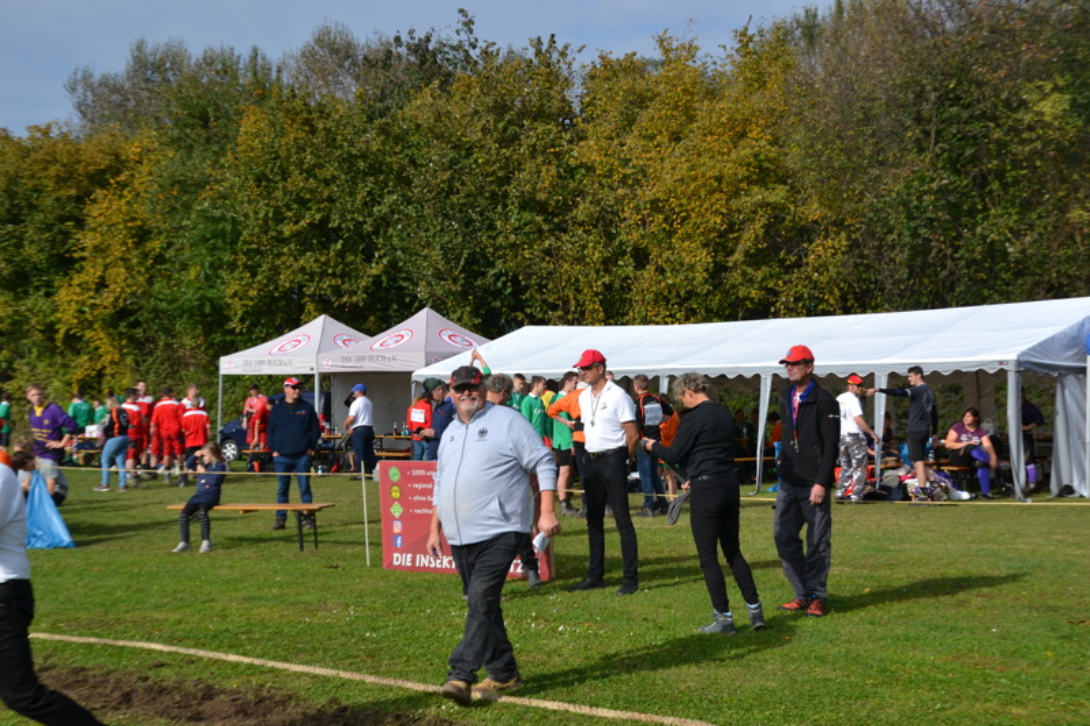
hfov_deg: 33.4
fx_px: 1816
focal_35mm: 60
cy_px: 363
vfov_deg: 22.6
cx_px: 545
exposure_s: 1/320
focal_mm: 40
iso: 100
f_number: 9
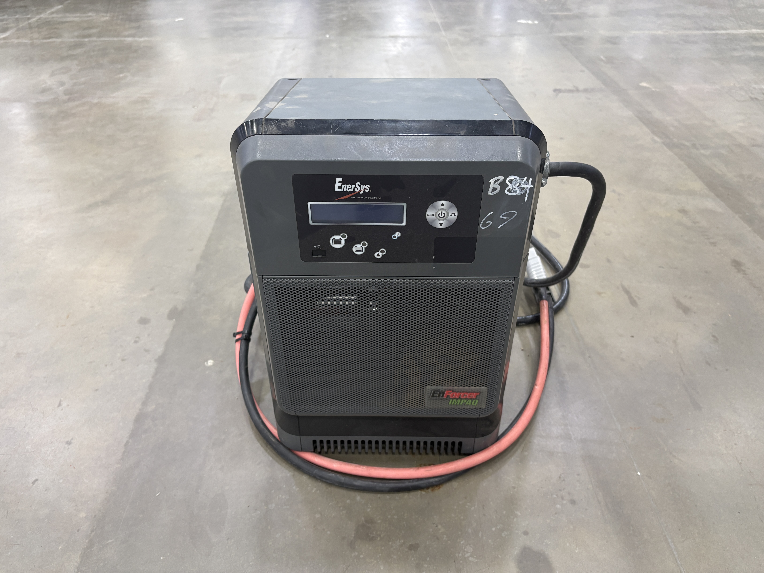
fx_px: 574
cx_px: 382
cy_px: 286
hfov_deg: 67.3
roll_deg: +1.4
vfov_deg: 53.1
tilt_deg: -37.3
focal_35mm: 26
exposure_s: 1/60
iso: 125
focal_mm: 5.96
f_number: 1.6
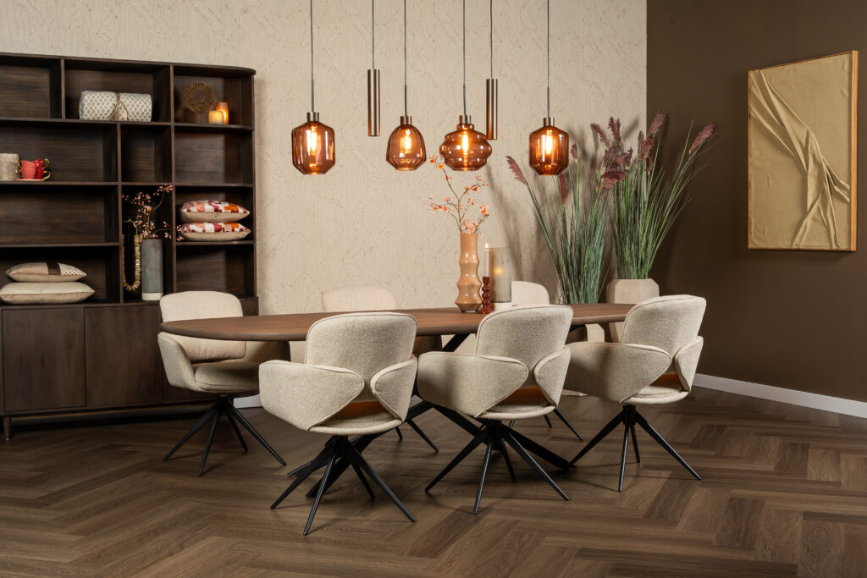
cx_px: 434
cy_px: 289
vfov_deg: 29.6
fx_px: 1093
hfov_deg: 43.3
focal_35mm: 45
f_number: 13
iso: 250
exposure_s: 1/1.67
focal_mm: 45.4
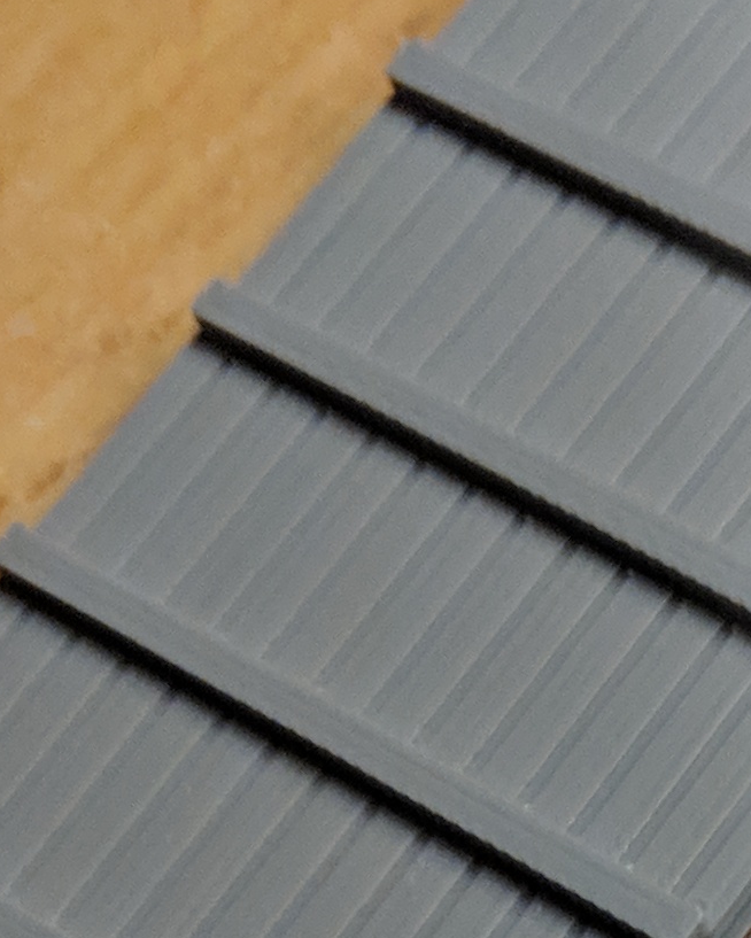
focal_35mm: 130
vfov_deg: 13.6
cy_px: 1569
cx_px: 1153
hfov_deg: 11.4
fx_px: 3610
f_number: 1.8
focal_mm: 4.44
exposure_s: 1/120
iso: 400
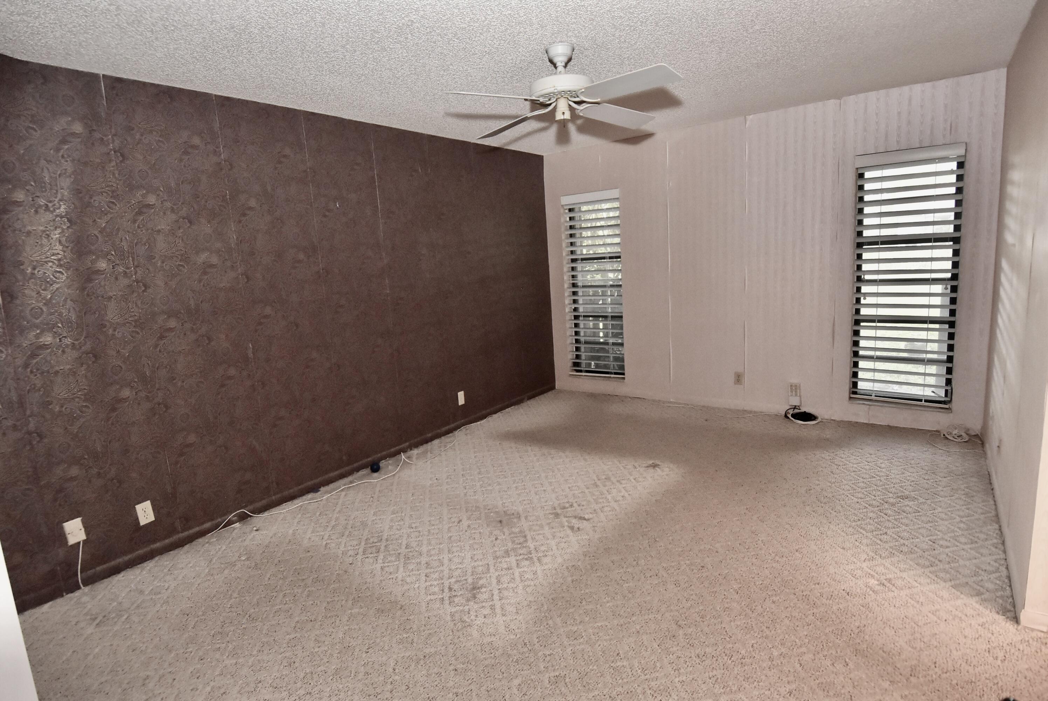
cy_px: 350
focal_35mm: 18
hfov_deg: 90.0
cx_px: 524
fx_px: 524
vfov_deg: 67.5
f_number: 5.6
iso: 1800
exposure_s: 1/60
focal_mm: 12
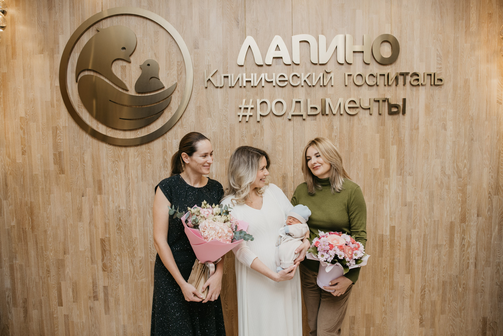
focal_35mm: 27
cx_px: 259
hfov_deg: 67.8
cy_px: 173
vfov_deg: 48.4
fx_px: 374
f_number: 4
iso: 160
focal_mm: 26
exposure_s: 1/160
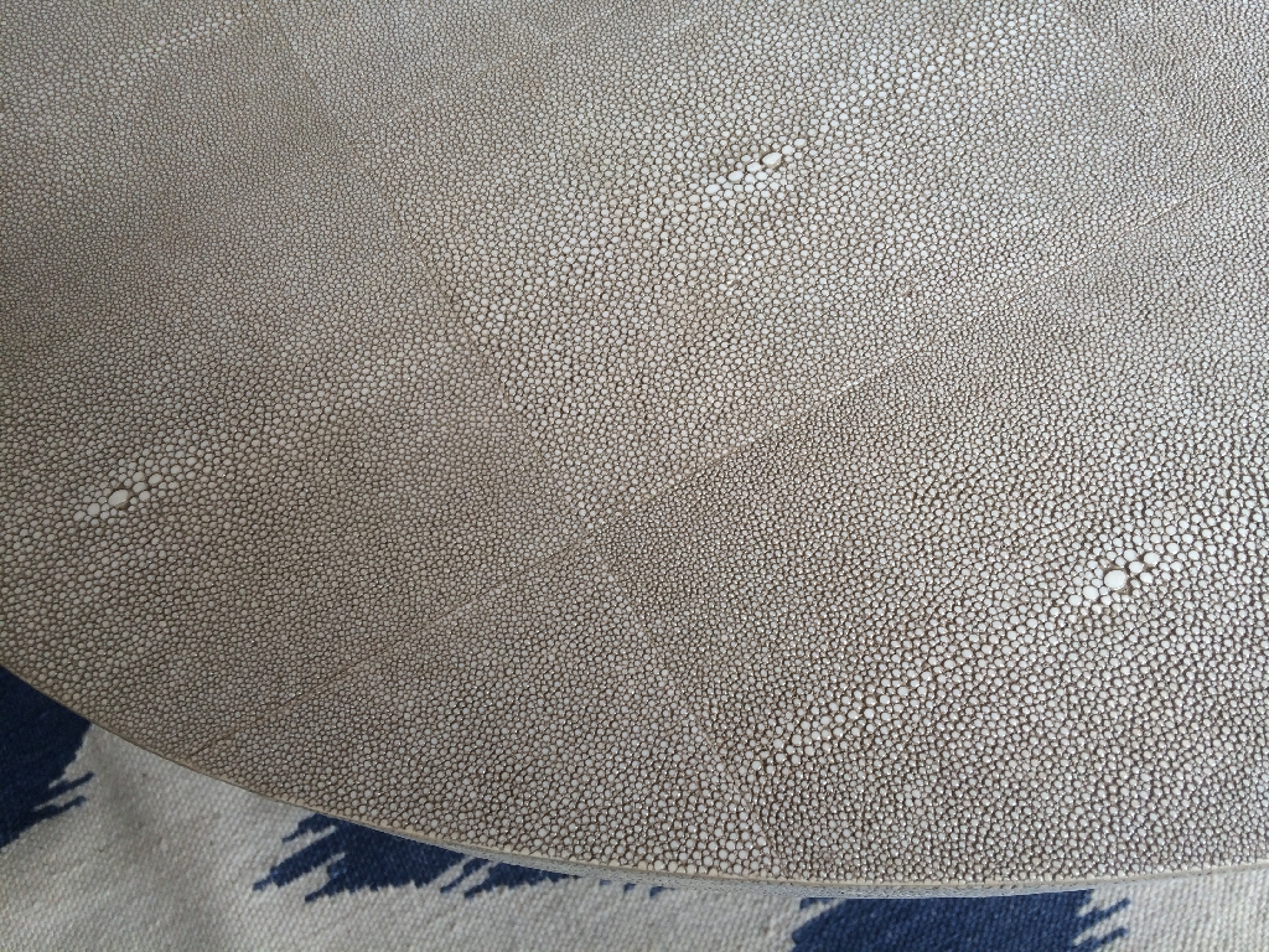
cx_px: 634
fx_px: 1100
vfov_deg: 46.8
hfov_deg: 60.0
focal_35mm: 30
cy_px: 476
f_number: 2.2
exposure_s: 1/60
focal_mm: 4.12
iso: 40
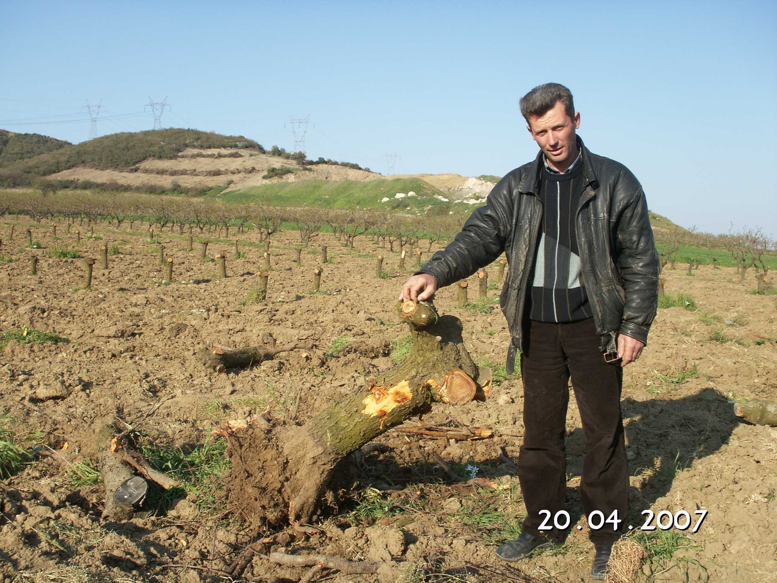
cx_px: 388
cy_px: 292
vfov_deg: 38.7
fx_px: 831
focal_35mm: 37
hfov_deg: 50.1
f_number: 7.1
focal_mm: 7.7
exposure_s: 1/125
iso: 50
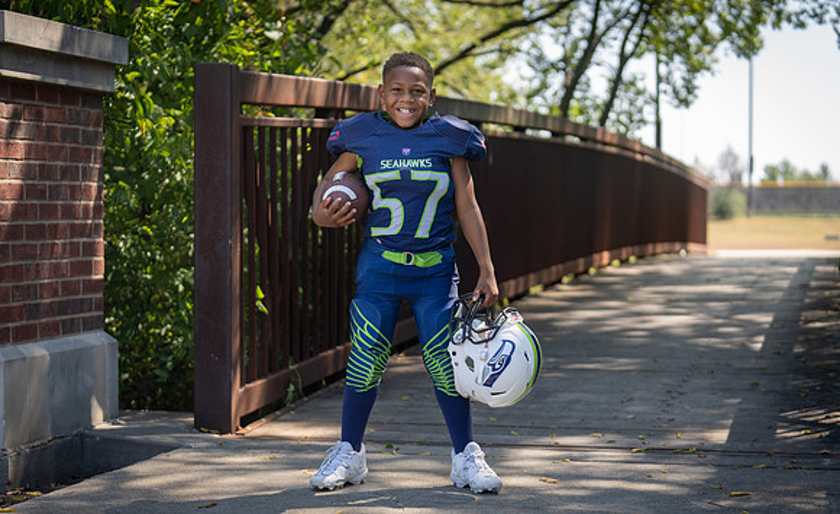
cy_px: 285
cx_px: 427
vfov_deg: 17.6
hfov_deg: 28.4
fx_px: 1660
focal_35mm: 73
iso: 100
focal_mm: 70
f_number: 2.8
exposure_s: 1/400
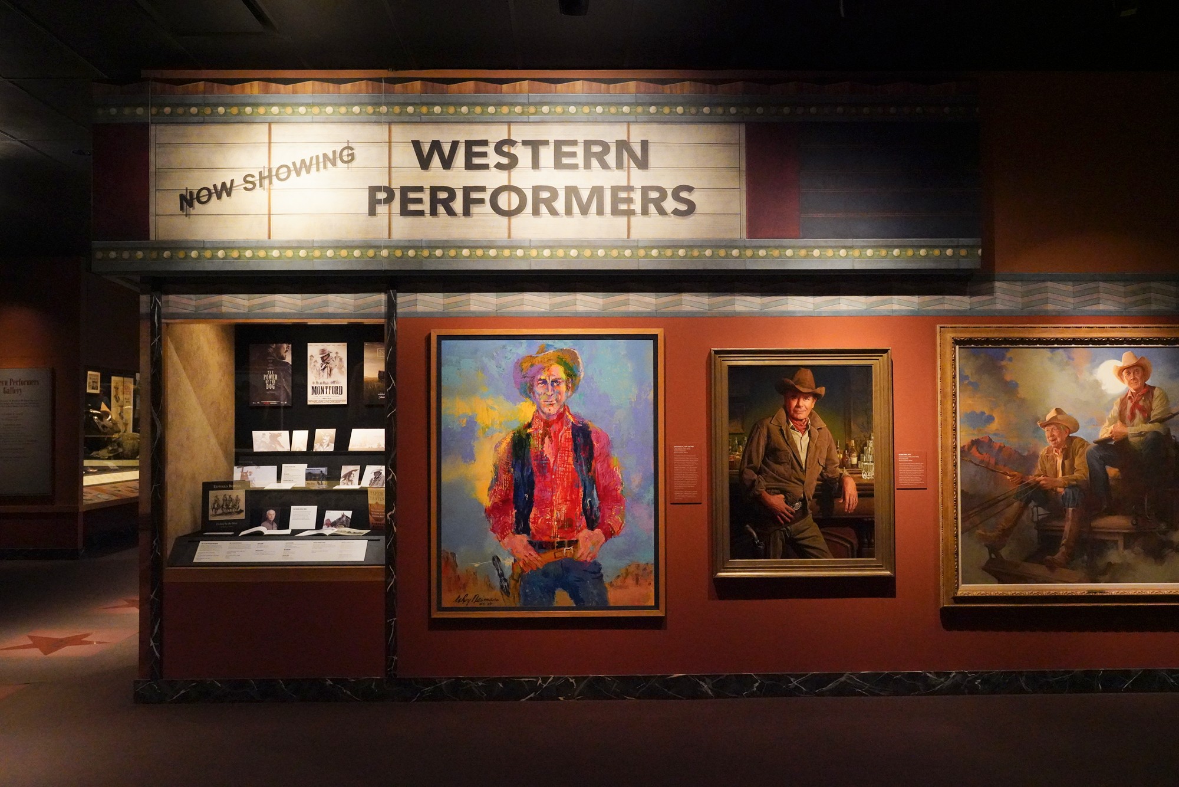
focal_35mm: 30
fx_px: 983
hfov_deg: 61.9
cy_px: 394
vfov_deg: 43.6
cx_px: 590
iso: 16000
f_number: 8
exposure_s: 1/100
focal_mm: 30
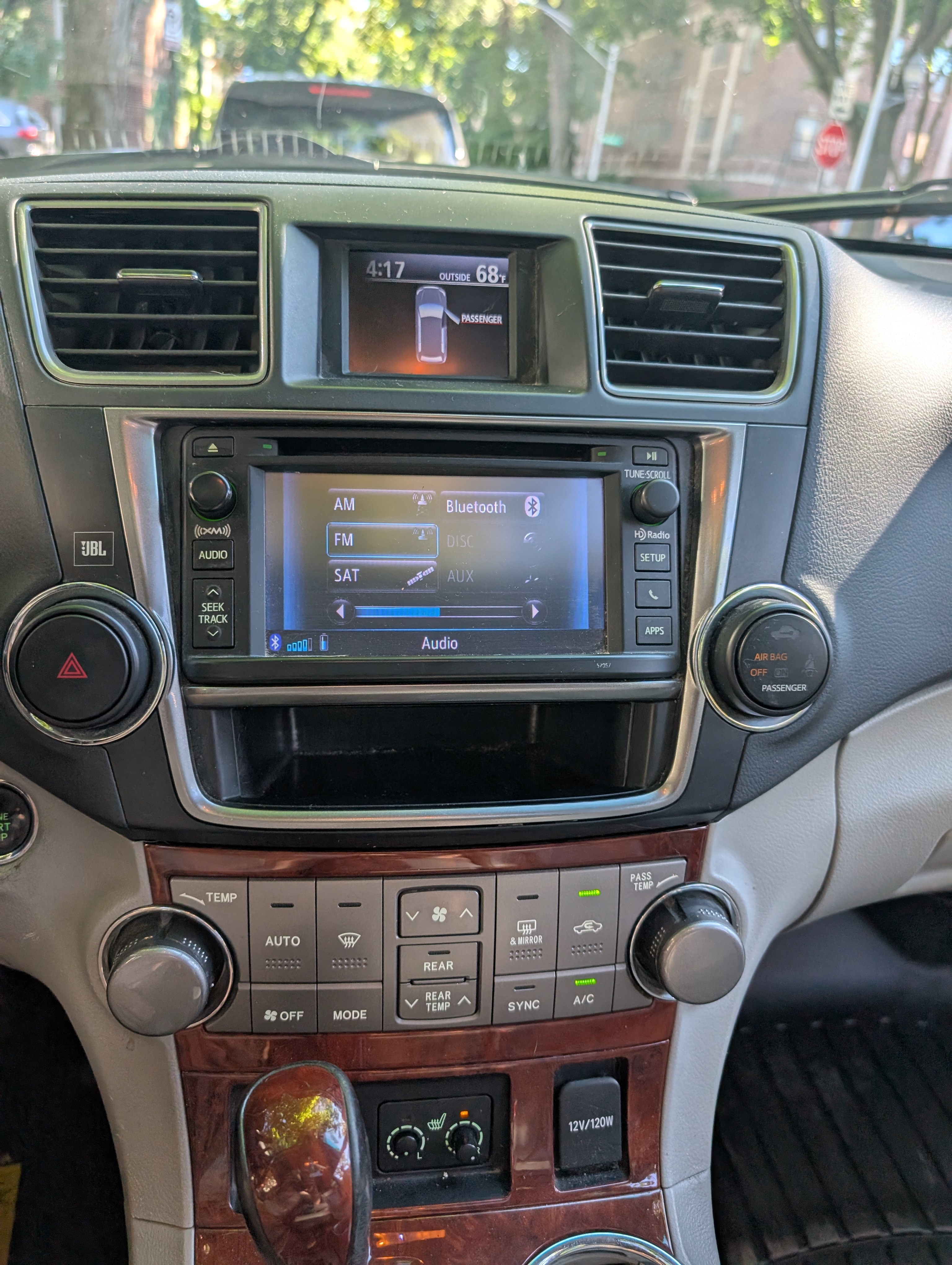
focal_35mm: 24
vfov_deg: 71.5
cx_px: 476
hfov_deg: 56.9
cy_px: 632
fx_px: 878
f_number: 1.68
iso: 333
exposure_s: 1/396
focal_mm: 6.9
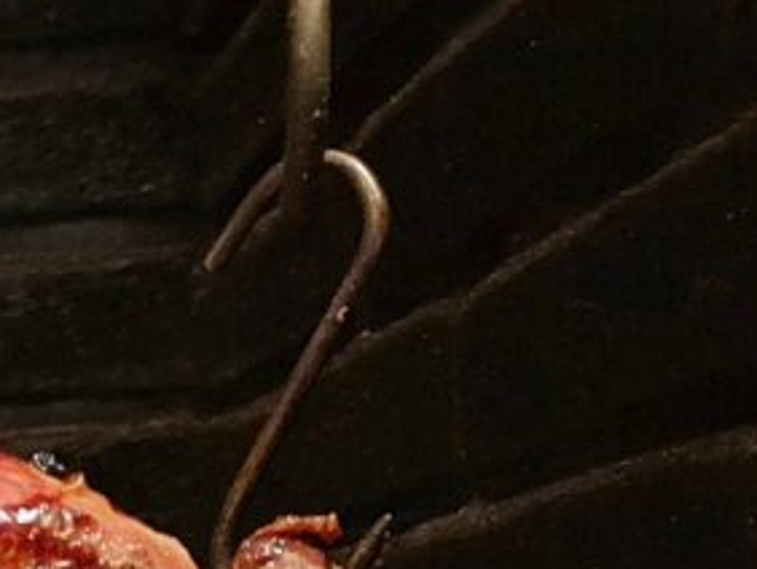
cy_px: 1004
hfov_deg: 12.3
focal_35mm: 136
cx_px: -883
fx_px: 2977
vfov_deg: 10.3
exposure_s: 1/25
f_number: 1.8
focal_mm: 7
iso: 640
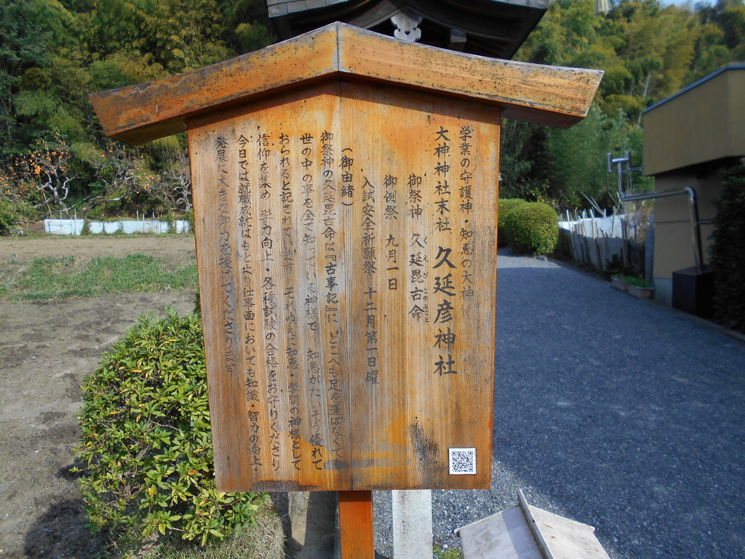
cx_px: 372
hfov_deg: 67.3
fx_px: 560
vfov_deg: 53.1
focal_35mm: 26
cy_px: 280
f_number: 3.2
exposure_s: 1/640
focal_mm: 4.6
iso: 80
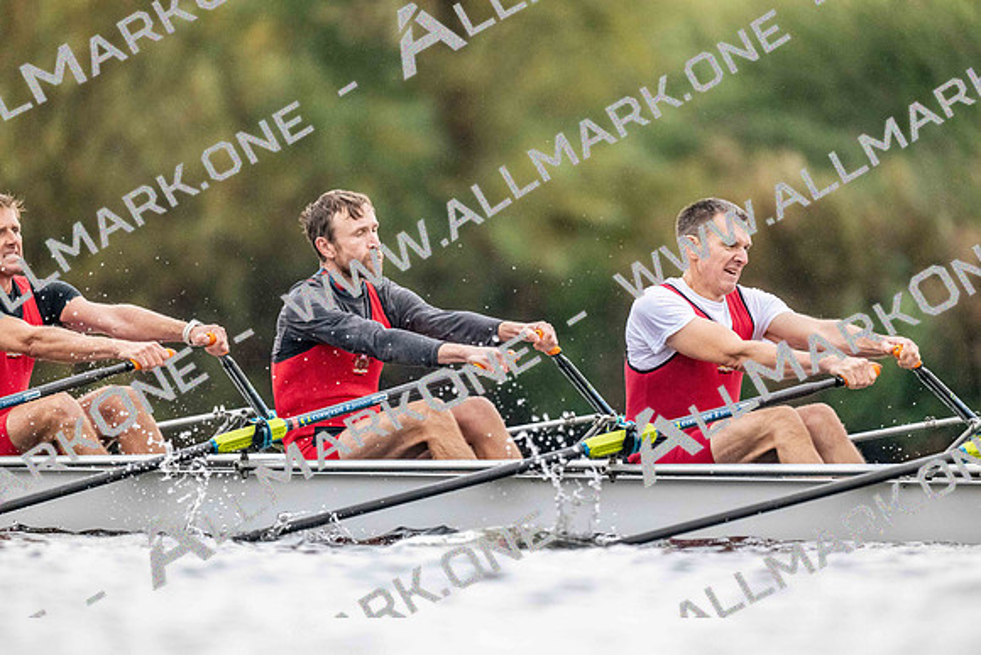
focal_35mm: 600
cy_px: 328
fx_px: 16353
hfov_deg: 3.4
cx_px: 490
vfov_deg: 2.3
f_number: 4
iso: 5600
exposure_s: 1/2500
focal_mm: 600
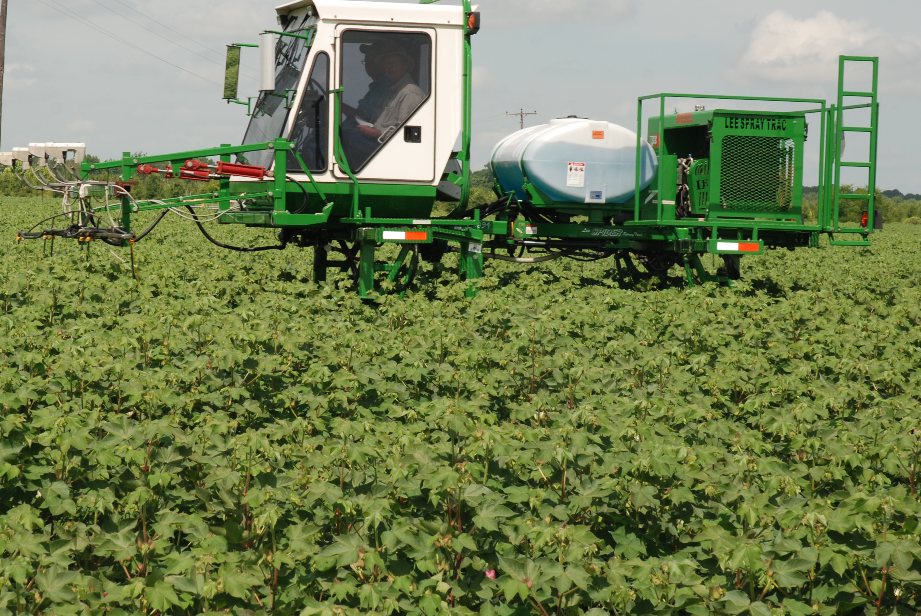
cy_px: 268
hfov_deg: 36.6
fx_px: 1376
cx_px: 302
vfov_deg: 25.2
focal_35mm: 54
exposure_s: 1/200
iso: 200
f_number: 11
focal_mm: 25
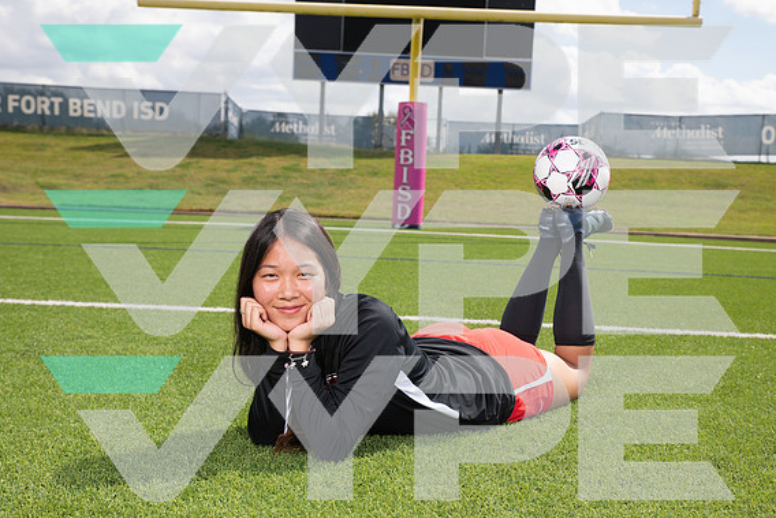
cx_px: 392
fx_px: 1013
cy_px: 263
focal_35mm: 47
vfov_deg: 28.7
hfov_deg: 41.9
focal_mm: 46
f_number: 7.1
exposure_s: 1/400
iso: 125
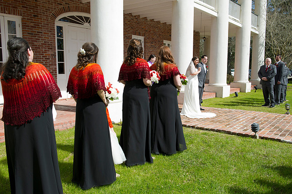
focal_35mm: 32
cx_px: 146
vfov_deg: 41.1
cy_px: 97
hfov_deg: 58.7
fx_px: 259
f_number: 8
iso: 100
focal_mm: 32
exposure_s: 1/320
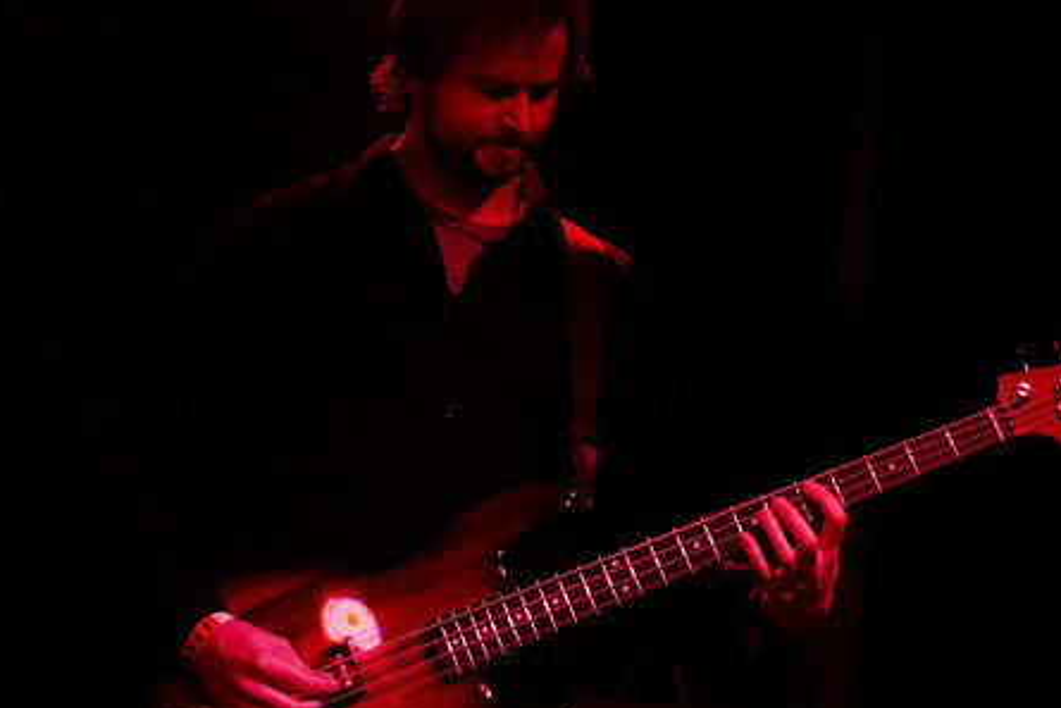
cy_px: 364
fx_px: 2535
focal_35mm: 86
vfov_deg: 15.9
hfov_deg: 23.6
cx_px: 601
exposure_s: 1/50
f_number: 2.8
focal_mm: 44
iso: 2000
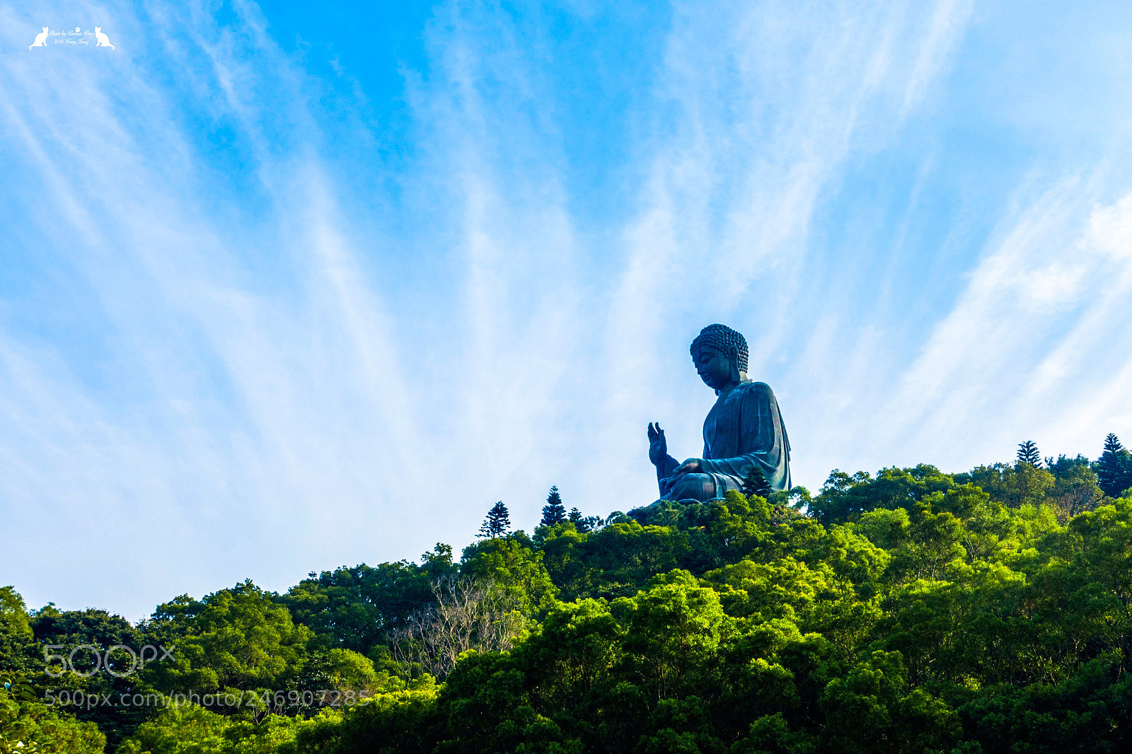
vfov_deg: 24.6
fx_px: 1729
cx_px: 566
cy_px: 377
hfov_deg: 36.3
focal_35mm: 55
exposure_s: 1/200
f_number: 8
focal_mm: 20.25
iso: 200
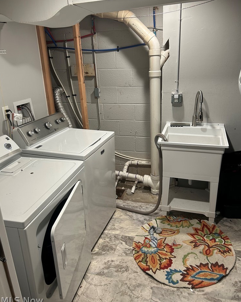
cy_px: 142
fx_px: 250
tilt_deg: -18.7
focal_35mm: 28
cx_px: 123
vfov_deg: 62.2
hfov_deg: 51.5
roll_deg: +1.9
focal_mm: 5.7
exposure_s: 1/60
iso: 125
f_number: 1.5
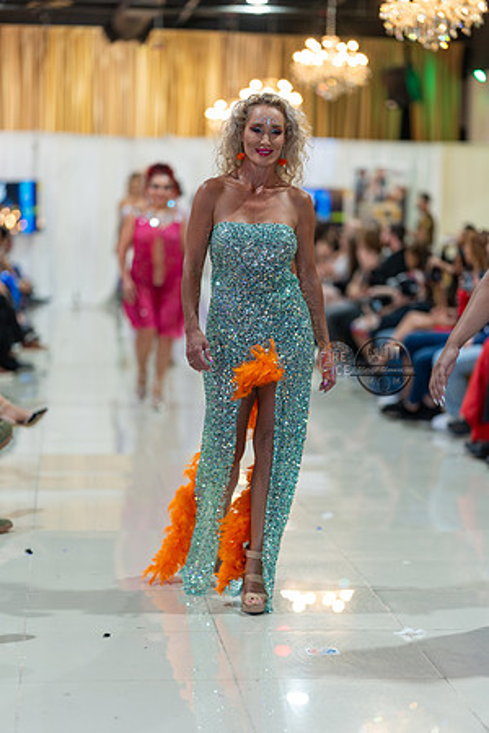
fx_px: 1732
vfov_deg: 23.9
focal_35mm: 85
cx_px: 244
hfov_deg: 16.1
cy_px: 366
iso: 160
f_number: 1.4
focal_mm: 85
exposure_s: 1/160
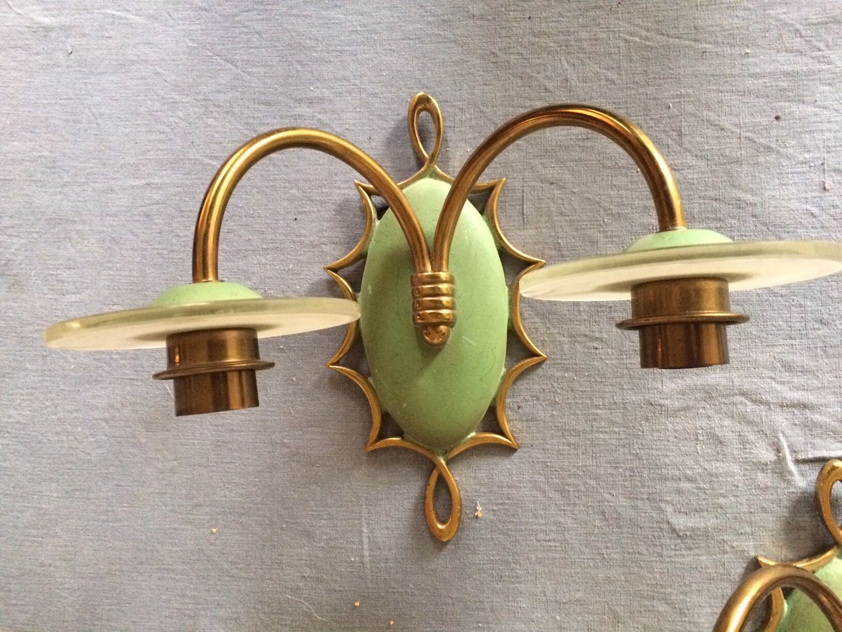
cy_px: 316
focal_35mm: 29
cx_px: 421
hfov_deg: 61.7
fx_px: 705
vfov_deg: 48.2
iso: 320
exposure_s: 1/17
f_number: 2.2
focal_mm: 4.15
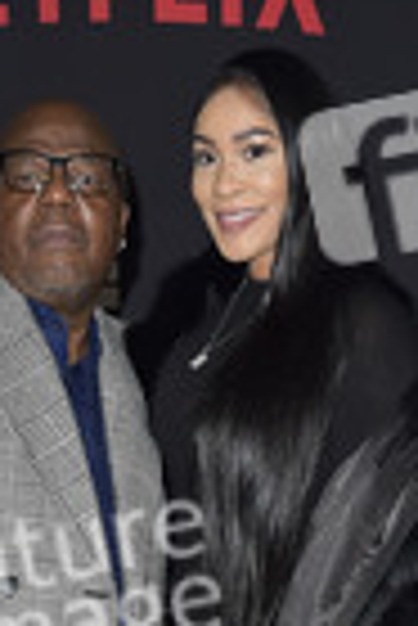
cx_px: 124
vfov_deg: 17.5
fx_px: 1894
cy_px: 833
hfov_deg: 12.6
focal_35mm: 109
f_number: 6.3
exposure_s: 1/250
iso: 400
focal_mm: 38
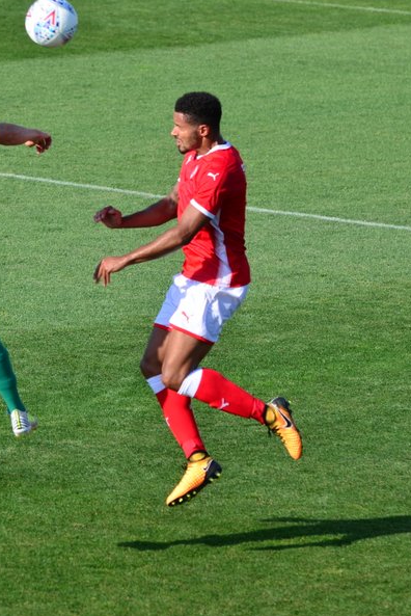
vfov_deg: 5.3
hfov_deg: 3.6
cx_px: 92
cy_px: 309
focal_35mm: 386
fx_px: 6602
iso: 320
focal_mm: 170
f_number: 5
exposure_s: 1/1600
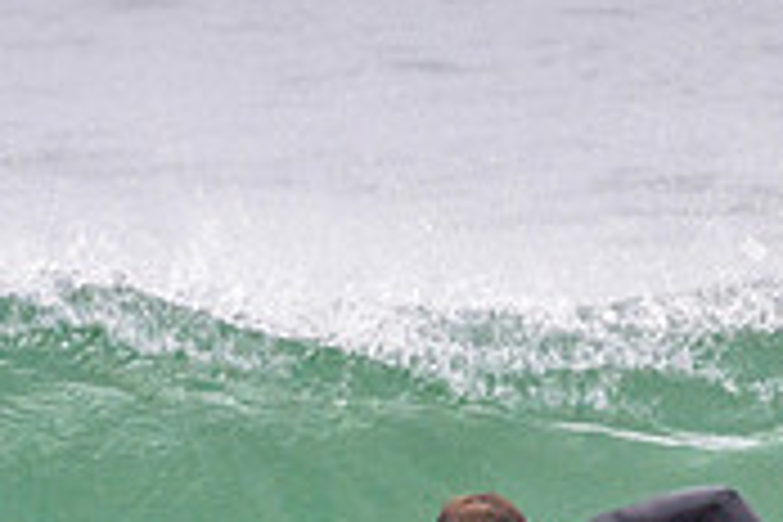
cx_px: 248
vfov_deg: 0.5
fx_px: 57872
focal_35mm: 2661
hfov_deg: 0.8
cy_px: 700
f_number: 11
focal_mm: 800
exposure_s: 1/2000
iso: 2000
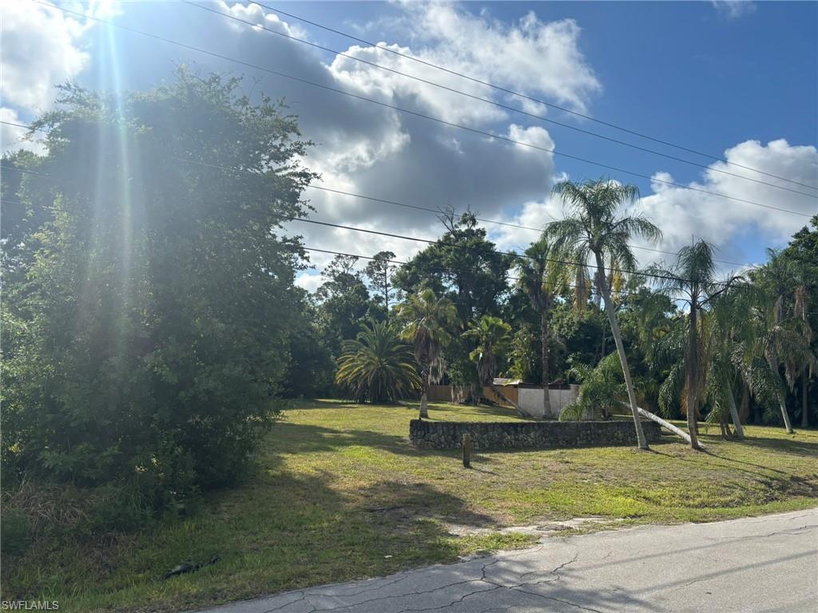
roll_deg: -1.7
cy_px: 306
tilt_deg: +8.4
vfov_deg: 53.1
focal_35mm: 26
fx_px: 614
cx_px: 409
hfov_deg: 67.3
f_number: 1.6
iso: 50
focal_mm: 5.96
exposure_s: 1/5076
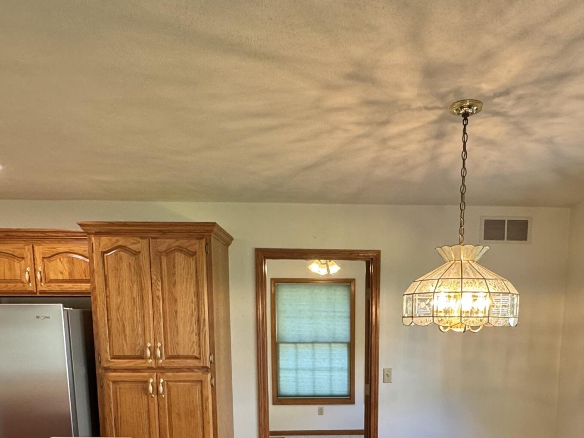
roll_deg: -0.1
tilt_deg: -9.1
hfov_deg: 57.9
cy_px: 394
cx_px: 350
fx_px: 523
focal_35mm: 31
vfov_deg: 41.8
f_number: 2.2
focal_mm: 2.22
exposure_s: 1/120
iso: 200
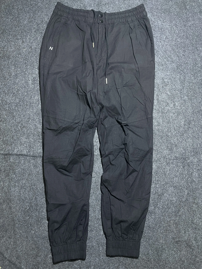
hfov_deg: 53.1
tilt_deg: -52.8
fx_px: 202
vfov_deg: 67.3
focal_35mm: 26
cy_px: 134
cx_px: 101
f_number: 1.6
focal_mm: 4.2
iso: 200
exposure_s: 1/50
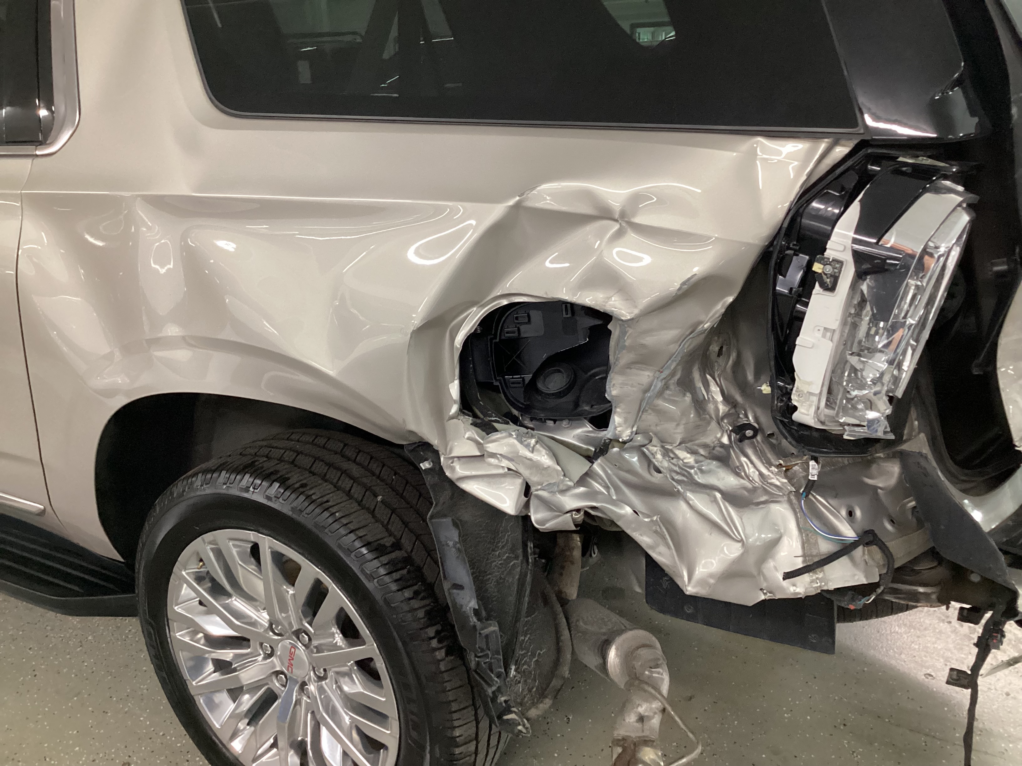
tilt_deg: -20.8
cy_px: 383
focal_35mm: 31
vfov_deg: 45.4
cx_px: 511
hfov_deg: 58.4
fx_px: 915
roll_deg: +1.8
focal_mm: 3.3
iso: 320
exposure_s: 1/50
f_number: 2.4
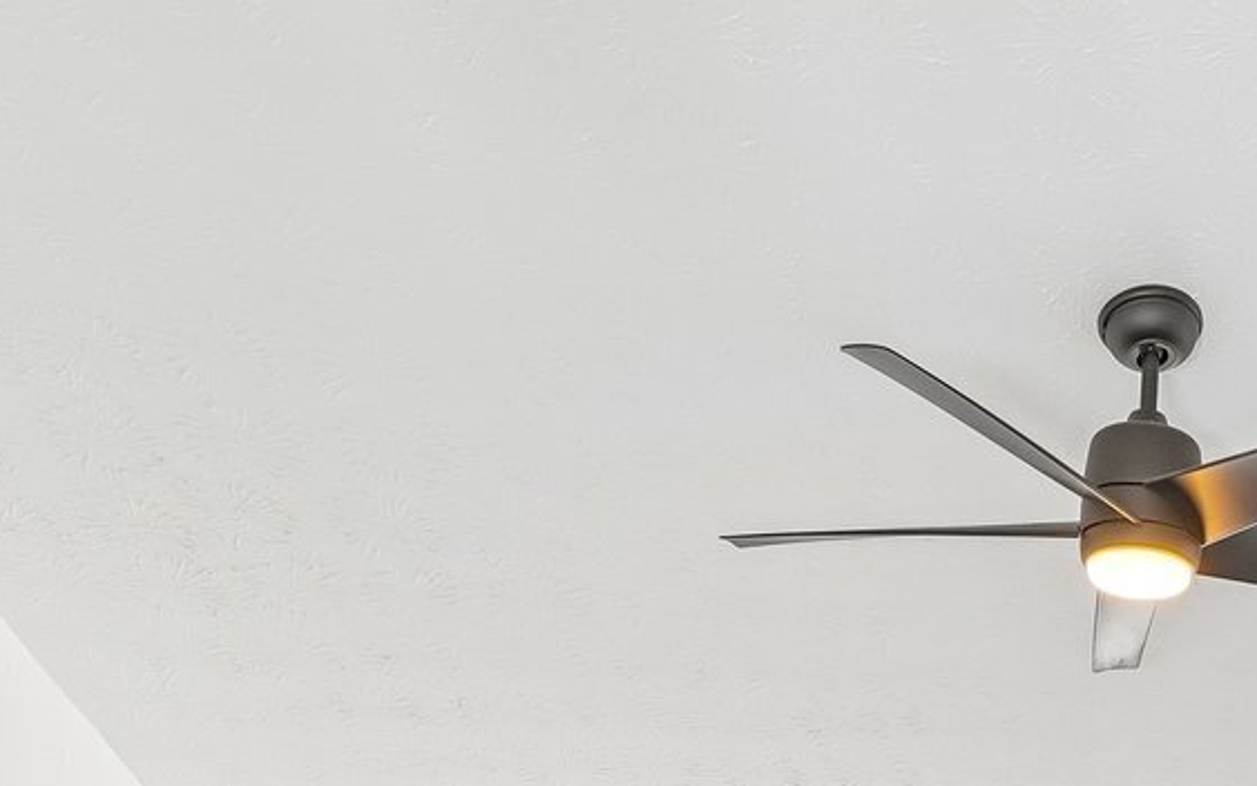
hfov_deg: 28.6
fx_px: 2273
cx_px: 1306
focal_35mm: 66
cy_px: 1468
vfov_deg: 16.2
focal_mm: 17.9
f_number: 8
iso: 320
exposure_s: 1/25
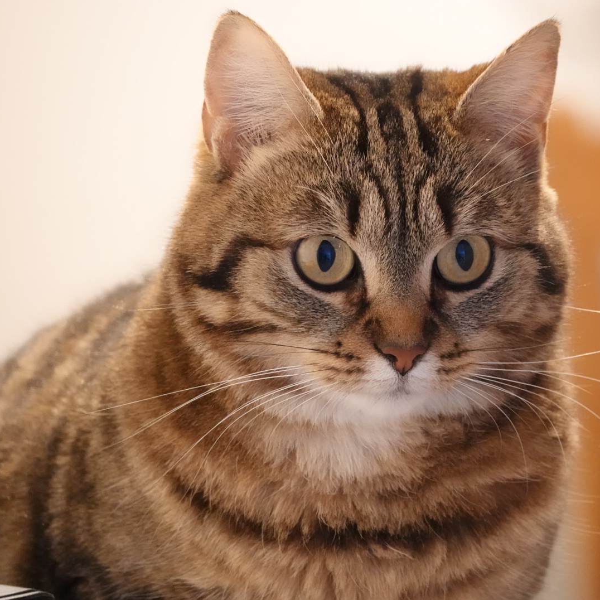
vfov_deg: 3.5
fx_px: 9766
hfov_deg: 3.5
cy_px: 299
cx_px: 385
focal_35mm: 498
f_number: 4
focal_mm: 143.15
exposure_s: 1/60
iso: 6400
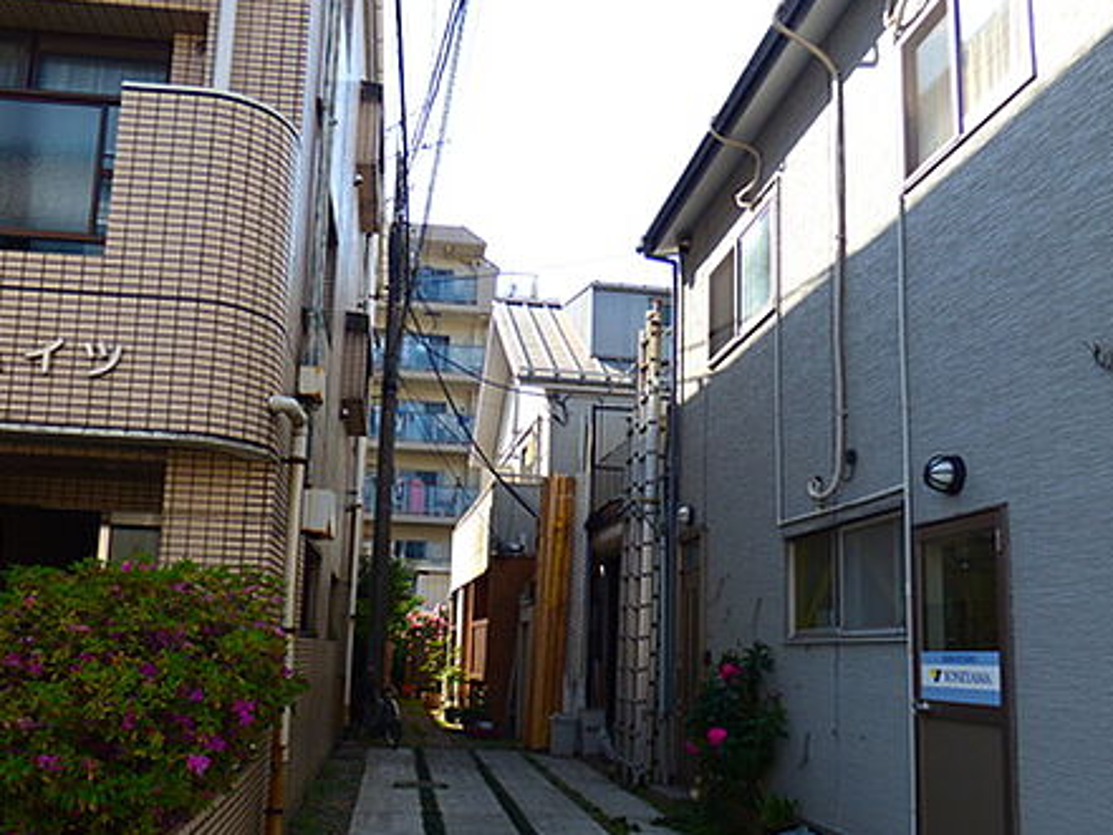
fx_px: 933
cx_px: 485
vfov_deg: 47.8
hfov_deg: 61.4
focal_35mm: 29
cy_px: 517
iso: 100
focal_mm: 3.58
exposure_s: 1/500
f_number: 2.8
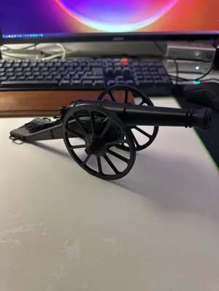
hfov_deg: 56.8
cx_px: 110
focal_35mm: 24
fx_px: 202
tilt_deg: -33.5
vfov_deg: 71.6
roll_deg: -1.3
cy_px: 146
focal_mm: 6.86
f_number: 1.78
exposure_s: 1/50
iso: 320
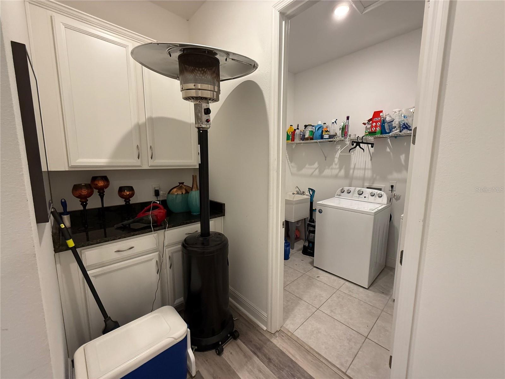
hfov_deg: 102.1
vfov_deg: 85.7
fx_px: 204
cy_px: 190
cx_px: 252
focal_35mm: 14
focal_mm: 2.22
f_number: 2.2
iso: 250
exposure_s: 1/60
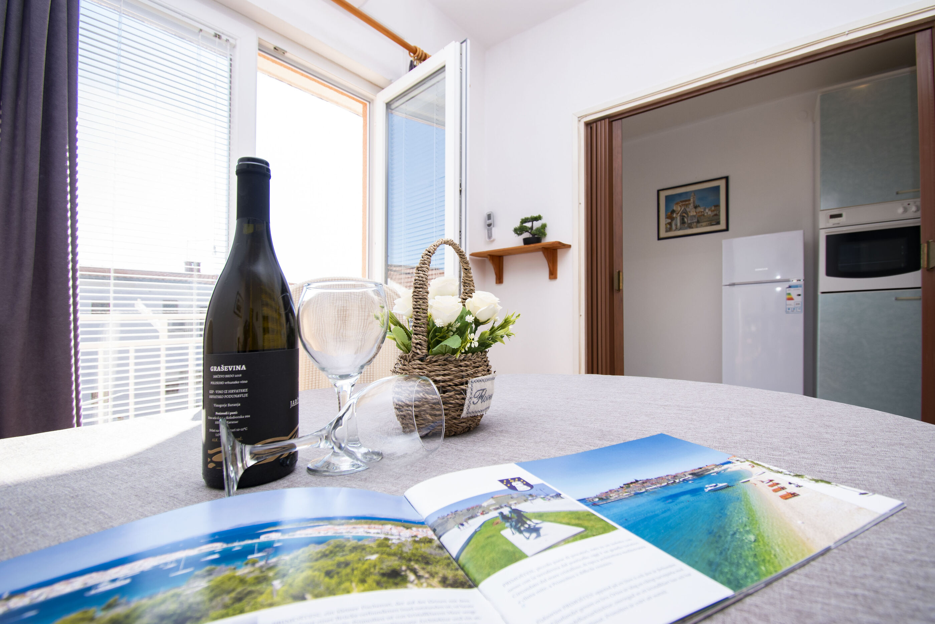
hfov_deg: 100.4
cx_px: 468
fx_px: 390
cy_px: 312
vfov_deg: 77.3
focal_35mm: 15
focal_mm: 10
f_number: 5.6
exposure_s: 1/80
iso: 100
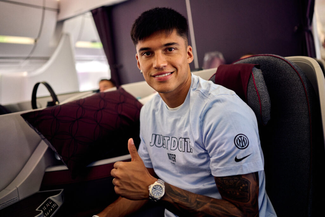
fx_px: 316
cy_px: 108
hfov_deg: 54.4
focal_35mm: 35
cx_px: 162
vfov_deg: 37.9
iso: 2200
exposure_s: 1/640
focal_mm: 35
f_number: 1.8
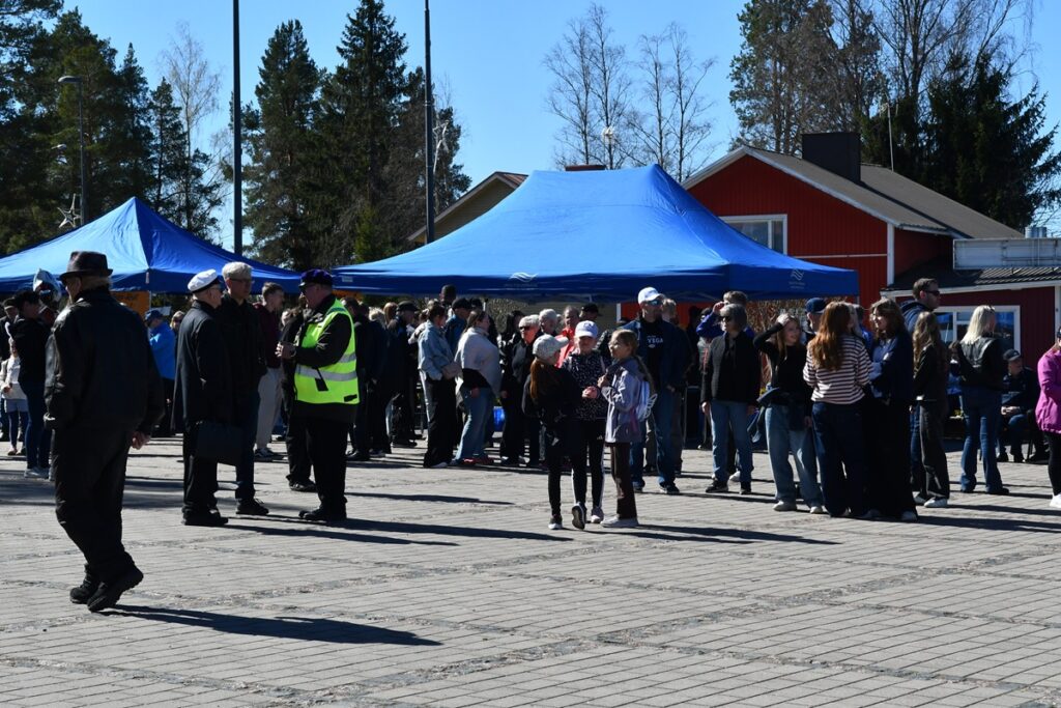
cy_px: 354
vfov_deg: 16.7
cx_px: 530
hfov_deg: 24.8
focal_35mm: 82
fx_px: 2417
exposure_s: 1/800
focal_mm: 55
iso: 640
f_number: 14
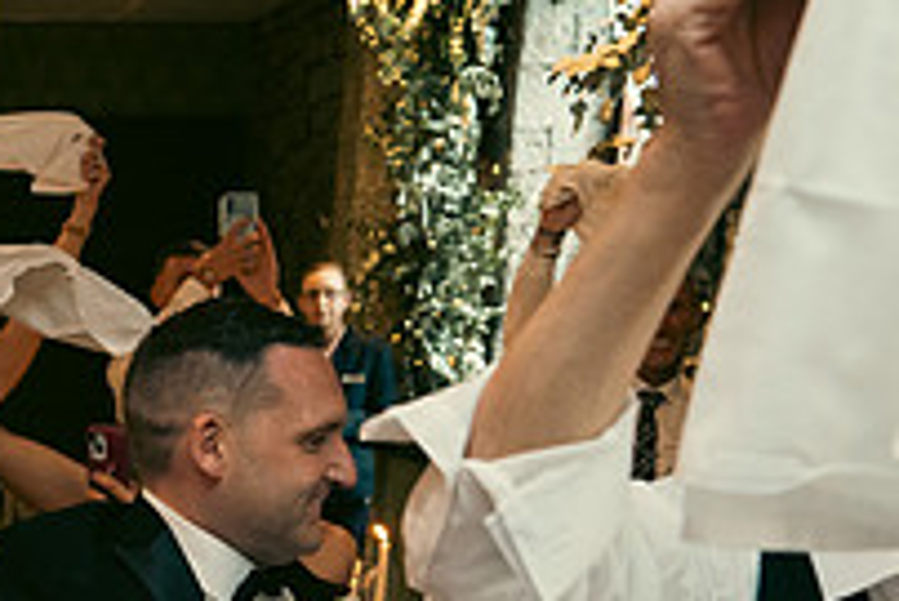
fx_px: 1724
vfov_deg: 19.0
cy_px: 643
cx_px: -267
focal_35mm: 69
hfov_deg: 25.3
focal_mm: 24
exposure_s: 1/160
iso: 2500
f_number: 3.5
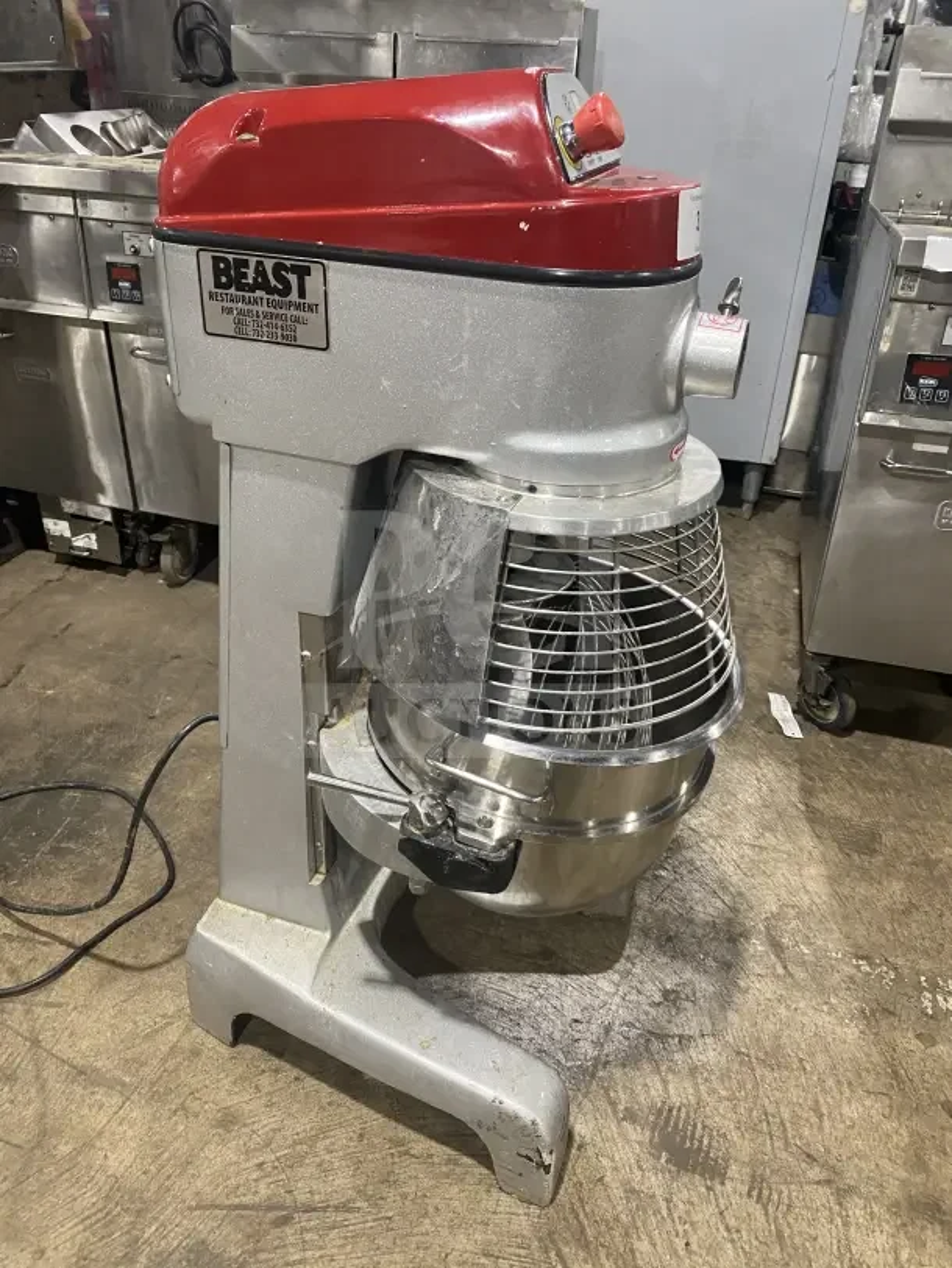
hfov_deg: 53.1
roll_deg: -2.6
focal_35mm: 26
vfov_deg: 67.3
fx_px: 953
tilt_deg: -28.6
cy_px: 634
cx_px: 476
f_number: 1.8
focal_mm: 4.25
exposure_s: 1/60
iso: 200
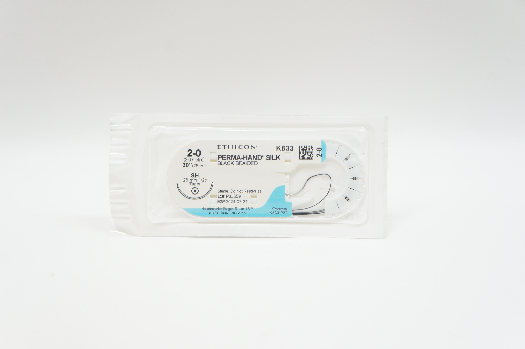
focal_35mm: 45
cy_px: 174
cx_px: 262
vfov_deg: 29.8
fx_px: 656
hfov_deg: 43.6
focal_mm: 30
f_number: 6.3
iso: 400
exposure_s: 1/50
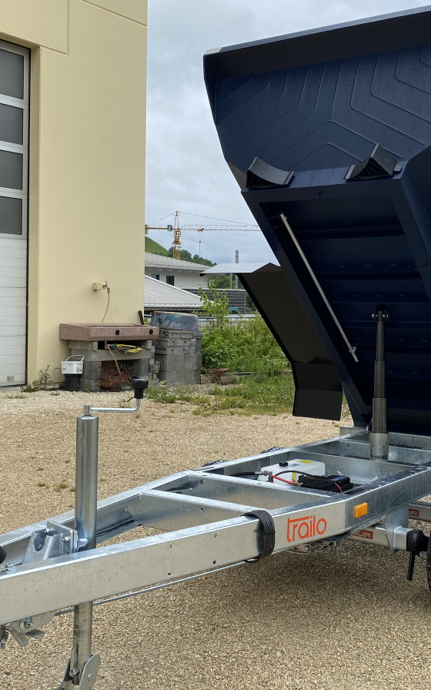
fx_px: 771
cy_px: 339
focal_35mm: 41
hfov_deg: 31.0
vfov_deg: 48.2
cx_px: 293
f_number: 1.8
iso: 32
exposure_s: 1/724
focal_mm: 4.25
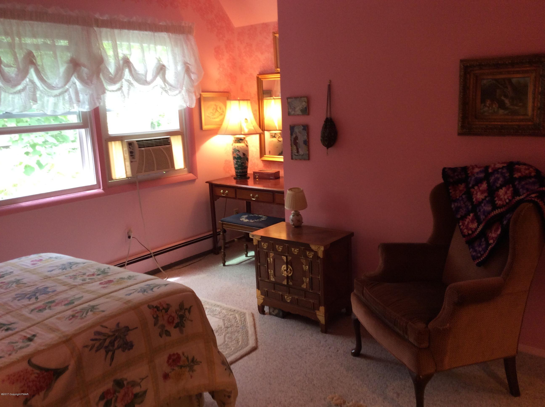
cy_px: 204
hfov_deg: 56.9
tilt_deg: -12.1
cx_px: 272
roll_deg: +3.1
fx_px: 503
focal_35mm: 32
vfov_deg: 44.1
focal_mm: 3.3
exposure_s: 1/24
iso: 50
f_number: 2.4
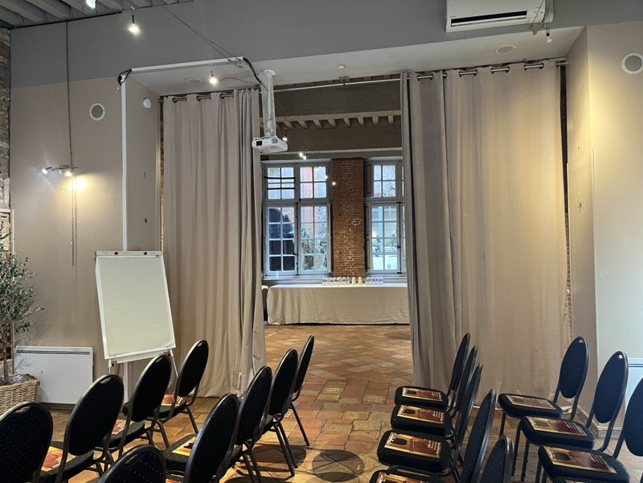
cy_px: 242
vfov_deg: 53.1
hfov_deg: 67.3
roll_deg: +1.3
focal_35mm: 26
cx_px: 322
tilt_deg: +1.3
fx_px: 483
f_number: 1.6
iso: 250
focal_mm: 5.1
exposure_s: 1/50
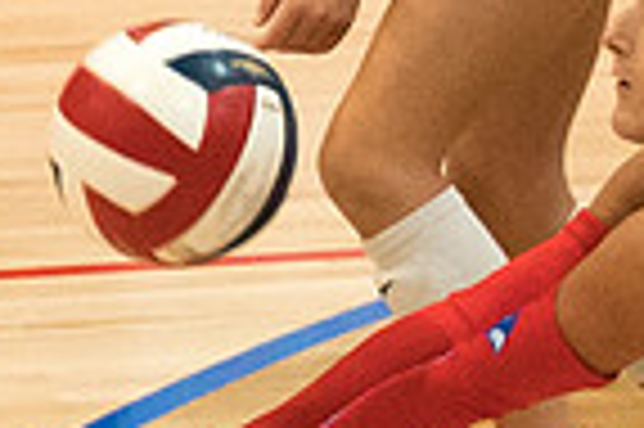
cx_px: 1148
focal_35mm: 1099
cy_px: 630
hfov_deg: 1.9
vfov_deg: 1.2
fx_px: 19637
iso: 3200
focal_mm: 87
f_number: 2.8
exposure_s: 1/1000
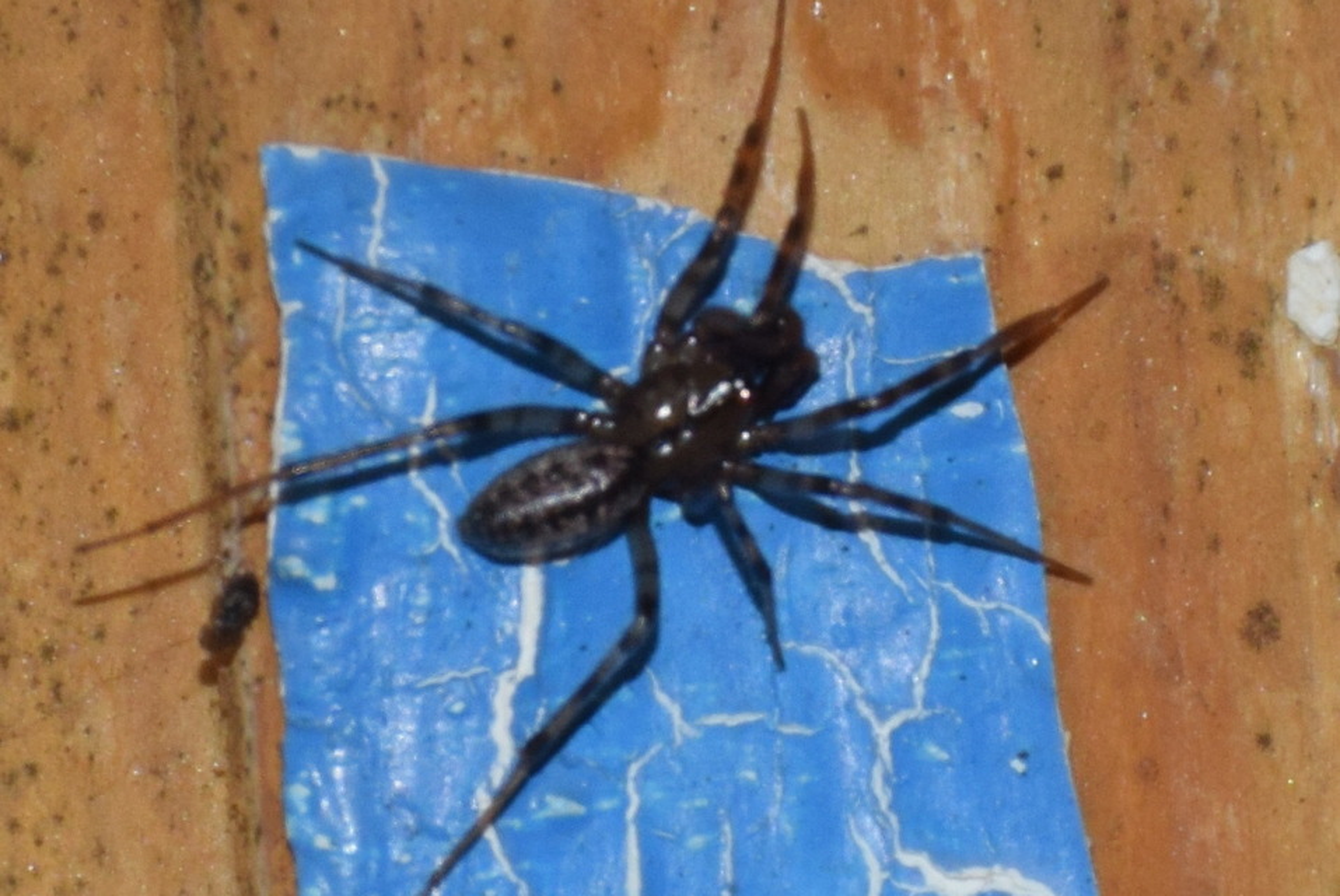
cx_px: 670
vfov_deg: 6.6
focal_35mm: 210
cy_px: 448
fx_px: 7824
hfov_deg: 9.8
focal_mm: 140
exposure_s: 1/60
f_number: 5.6
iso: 500
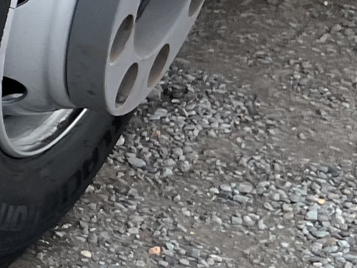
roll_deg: -0.9
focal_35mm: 158
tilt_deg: -27.1
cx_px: -589
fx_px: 1630
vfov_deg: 9.4
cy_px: 73
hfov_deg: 10.3
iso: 50
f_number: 1.6
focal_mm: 5.1
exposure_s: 1/718
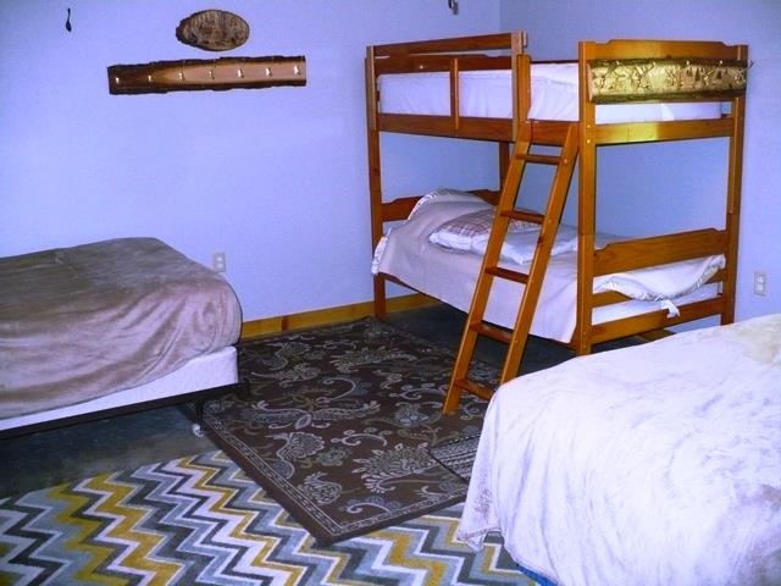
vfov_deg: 38.7
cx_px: 390
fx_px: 835
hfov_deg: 50.1
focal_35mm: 37
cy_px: 293
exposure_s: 1/30
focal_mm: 6.1
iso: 500
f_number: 2.8
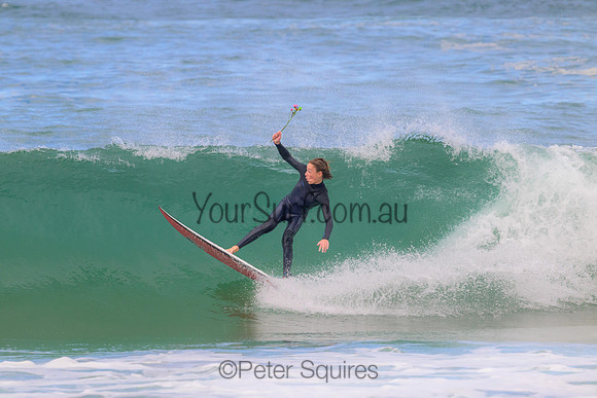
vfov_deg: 2.6
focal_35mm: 530
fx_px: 8791
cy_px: 199
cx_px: 298
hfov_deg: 3.9
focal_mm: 530
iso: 2000
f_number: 11
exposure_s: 1/1250
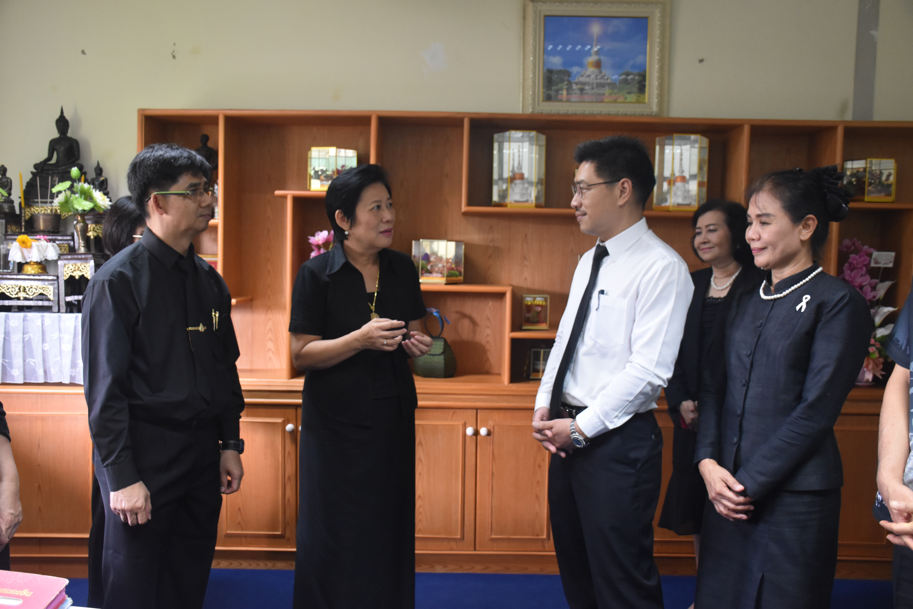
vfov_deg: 38.4
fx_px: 875
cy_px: 304
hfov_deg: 55.1
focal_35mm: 34
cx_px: 456
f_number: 3.8
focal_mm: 23
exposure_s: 1/60
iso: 1800
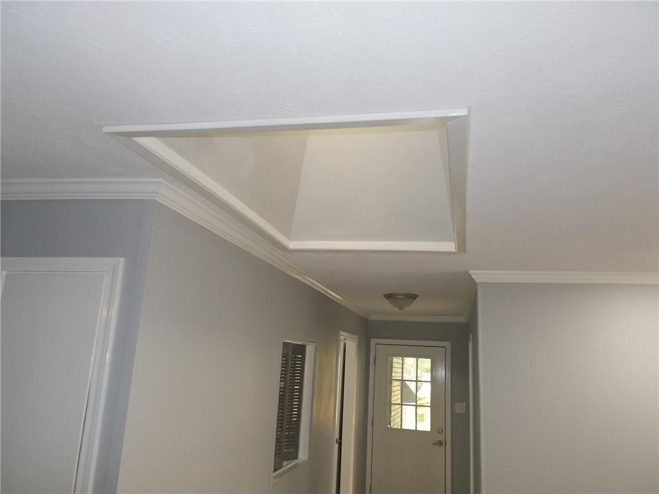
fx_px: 495
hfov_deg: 67.3
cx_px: 330
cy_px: 247
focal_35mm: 26
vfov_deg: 53.1
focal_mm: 4.6
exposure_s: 1/25
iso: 200
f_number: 3.2
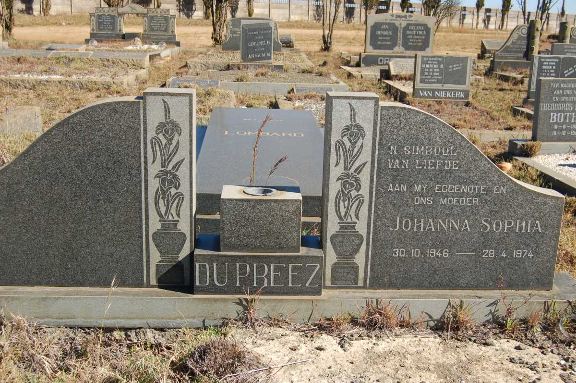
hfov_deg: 43.7
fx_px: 719
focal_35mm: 45
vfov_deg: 29.8
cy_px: 192
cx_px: 288
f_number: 6.3
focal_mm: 30
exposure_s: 1/320
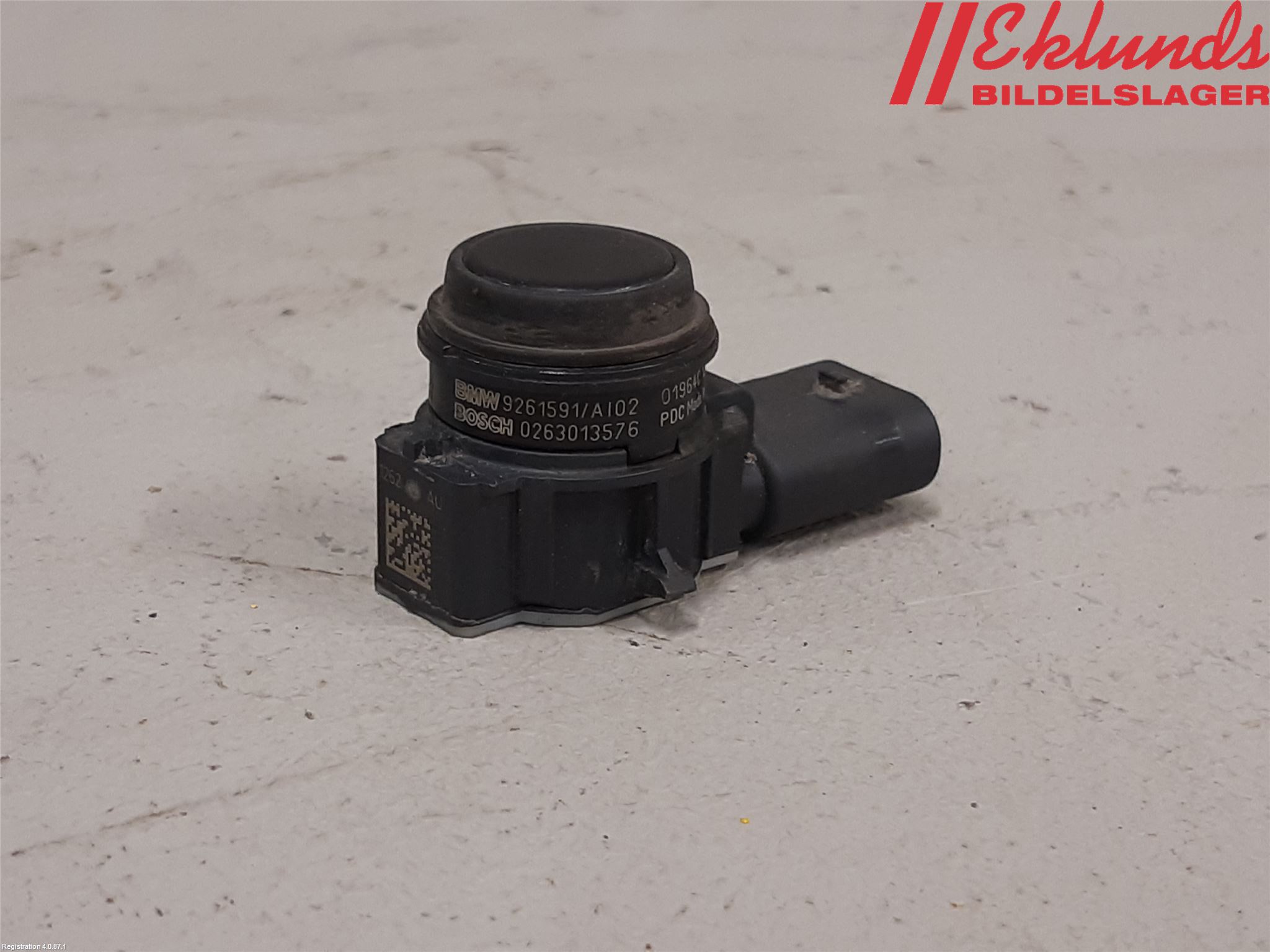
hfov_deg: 67.3
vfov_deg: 53.1
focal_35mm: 26
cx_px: 635
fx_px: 954
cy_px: 476
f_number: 1.7
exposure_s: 1/50
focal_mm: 3.93
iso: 100
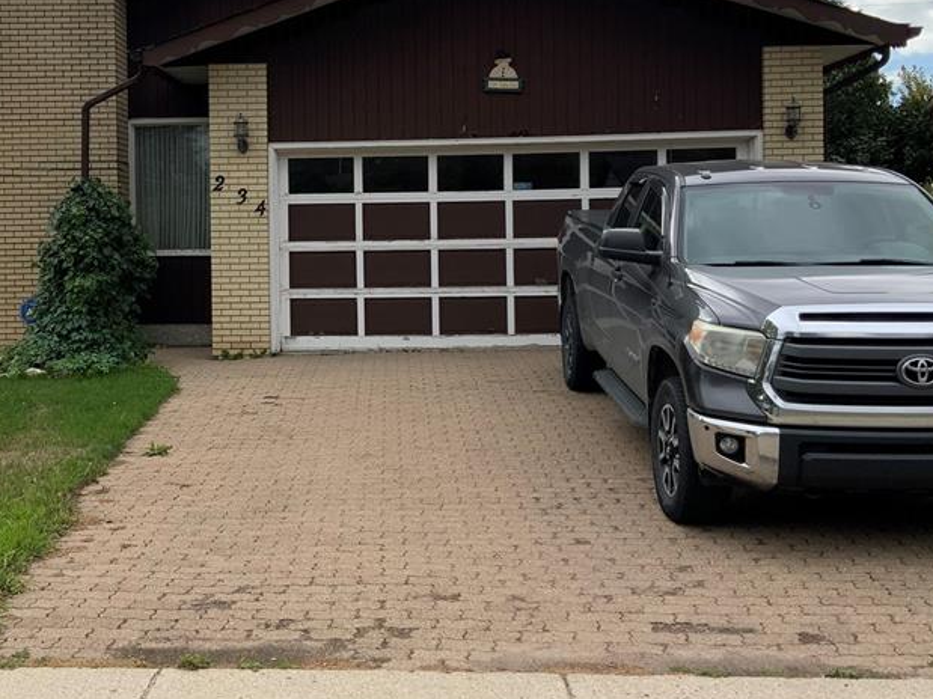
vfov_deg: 30.1
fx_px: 1293
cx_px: 326
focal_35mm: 48
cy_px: 258
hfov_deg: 39.3
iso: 16
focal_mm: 3
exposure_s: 1/1250
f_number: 1.8
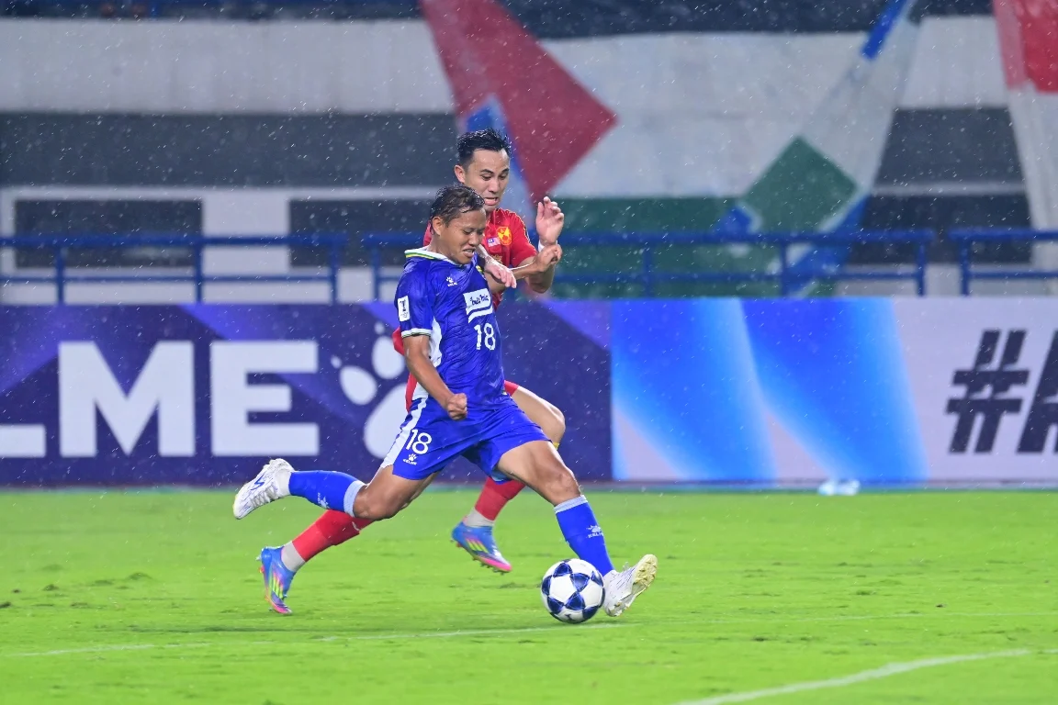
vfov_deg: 2.6
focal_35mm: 520
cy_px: 352
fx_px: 15281
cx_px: 529
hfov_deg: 4.0
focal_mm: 520
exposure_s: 1/800
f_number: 6.3
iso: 6400
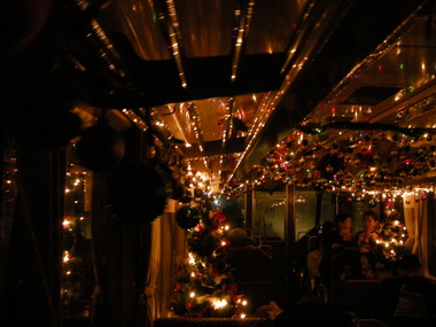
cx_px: 262
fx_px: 579
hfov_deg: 41.1
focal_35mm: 46
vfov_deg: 31.4
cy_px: 119
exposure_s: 1/7.1
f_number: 2.7
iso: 400
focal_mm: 7.5
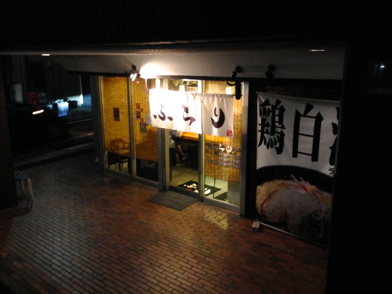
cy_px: 147
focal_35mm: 66
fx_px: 747
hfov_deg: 29.4
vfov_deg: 22.3
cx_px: 196
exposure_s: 1/20
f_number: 2.4
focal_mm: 4.12
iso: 400
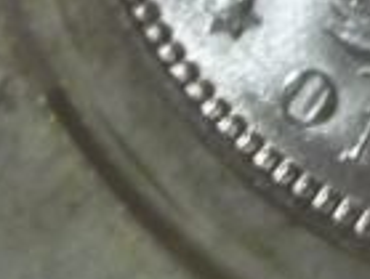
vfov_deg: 9.1
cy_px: -258
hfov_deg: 11.9
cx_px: 636
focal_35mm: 155
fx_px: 1661
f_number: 3.1
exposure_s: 1/8
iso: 320
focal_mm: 6.5
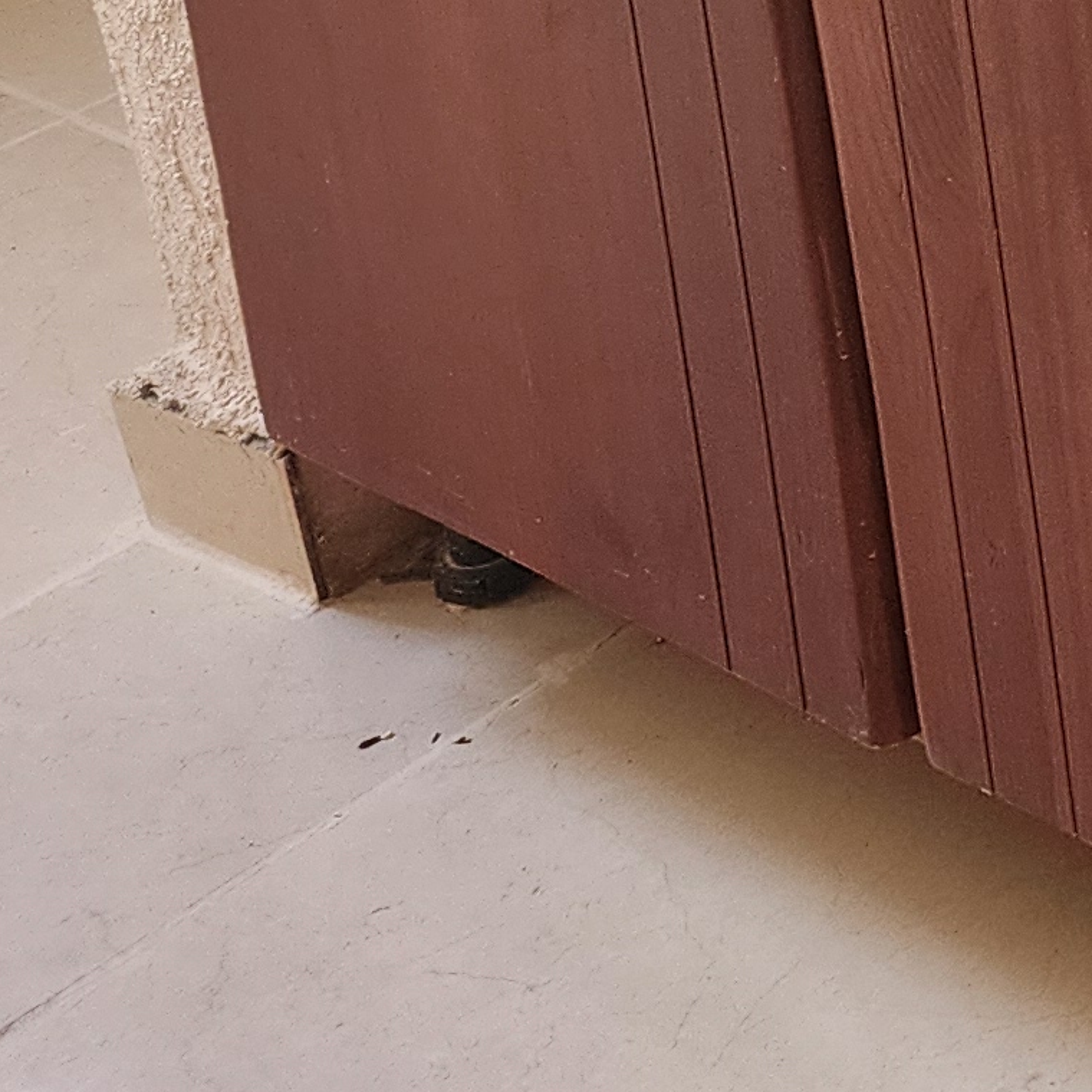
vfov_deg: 14.5
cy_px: -790
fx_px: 3819
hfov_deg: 13.5
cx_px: 2292
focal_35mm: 107
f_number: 1.8
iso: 160
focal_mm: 6.4
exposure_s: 1/180
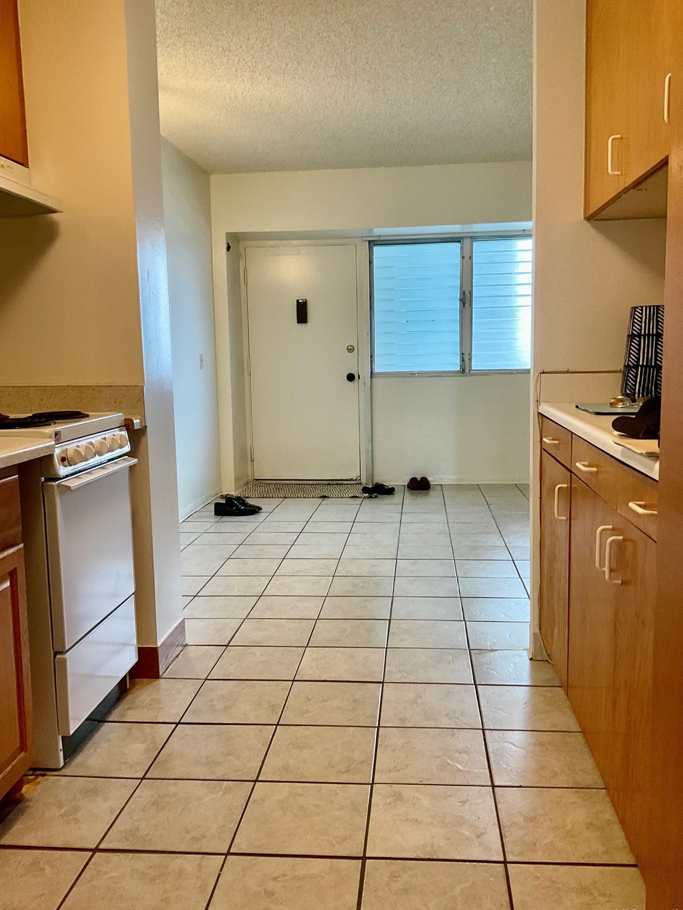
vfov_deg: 60.0
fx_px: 789
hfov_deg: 46.8
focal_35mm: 30
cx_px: 349
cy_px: 450
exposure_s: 1/60
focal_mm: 3
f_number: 1.8
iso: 125
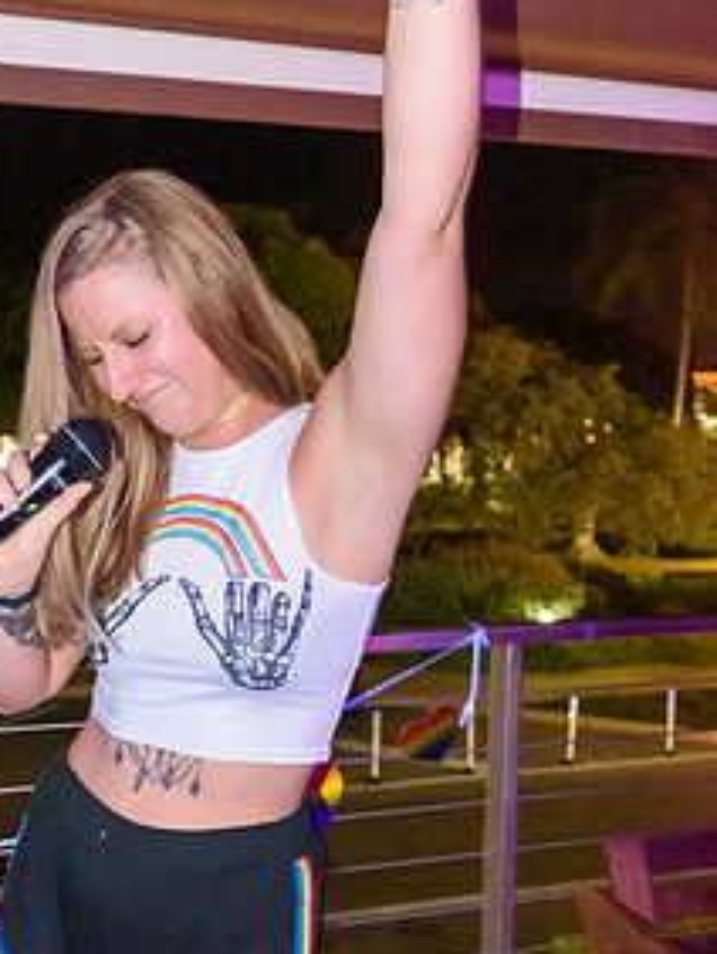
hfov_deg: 31.2
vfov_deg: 41.1
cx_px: 213
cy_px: 531
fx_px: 1268
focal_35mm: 46
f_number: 3.5
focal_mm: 20
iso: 6400
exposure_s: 1/60
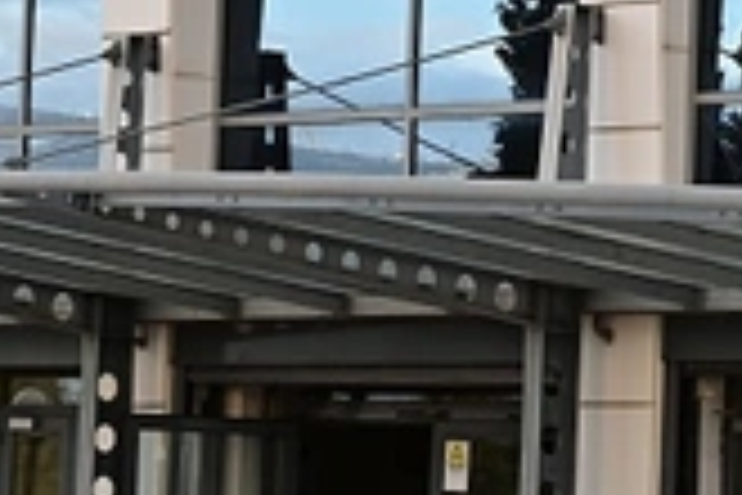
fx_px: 5997
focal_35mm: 291
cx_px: 585
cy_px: -234
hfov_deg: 7.1
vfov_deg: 4.7
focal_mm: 74
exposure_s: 1/40
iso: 125
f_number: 7.1
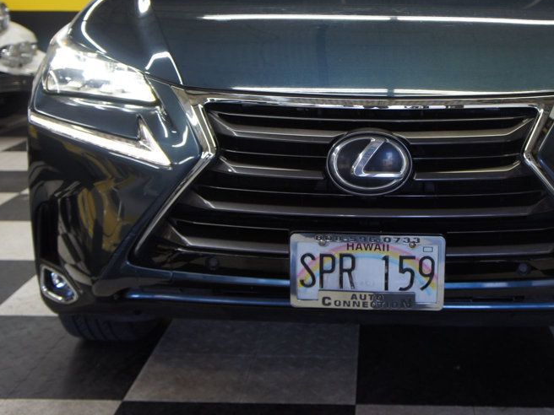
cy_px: 129
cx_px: 365
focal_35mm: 54
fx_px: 864
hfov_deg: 35.2
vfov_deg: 26.8
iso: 320
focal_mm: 24
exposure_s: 1/40
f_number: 4
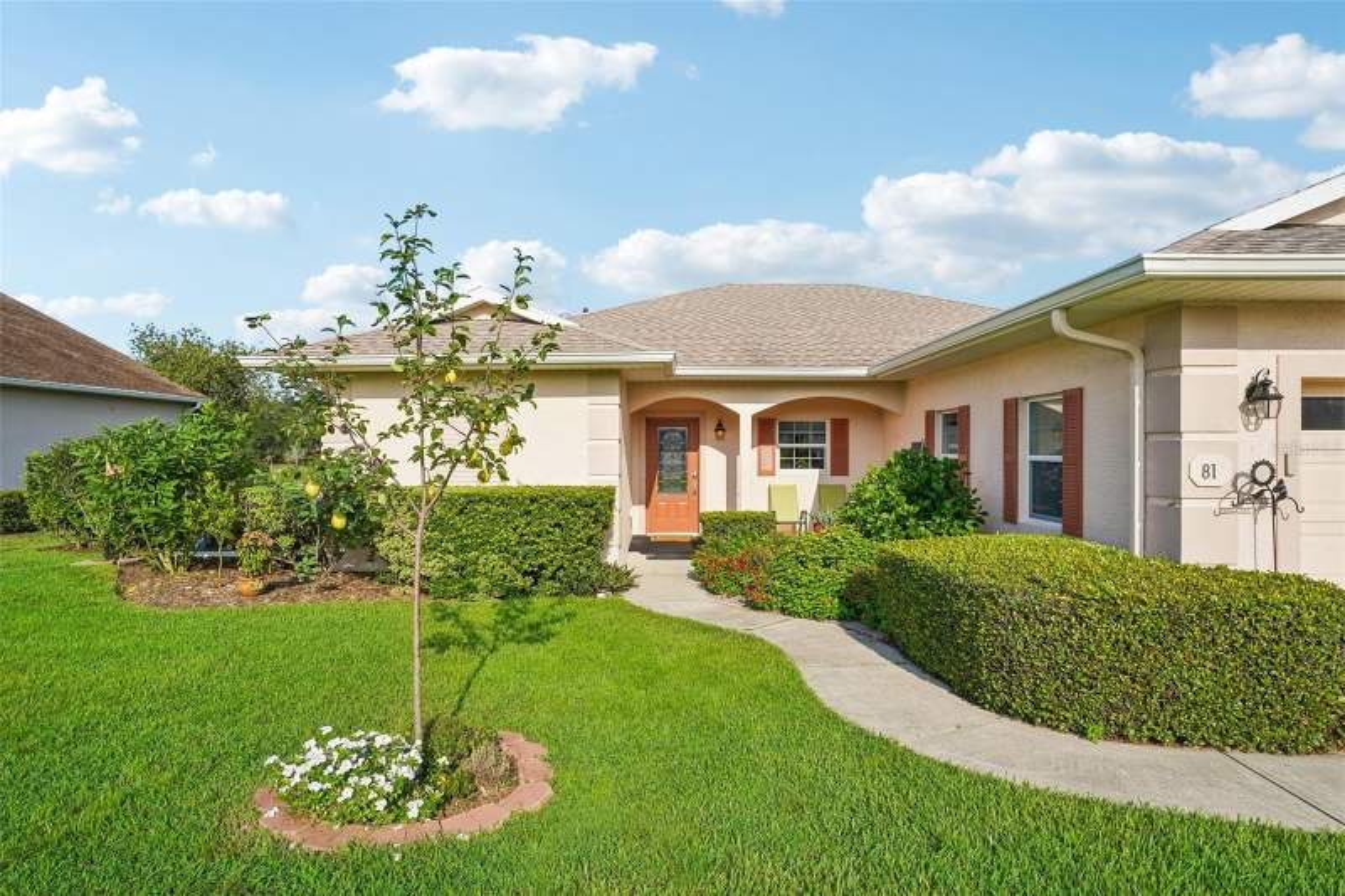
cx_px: 672
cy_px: 448
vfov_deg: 61.9
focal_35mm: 20
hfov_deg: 84.0
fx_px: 747
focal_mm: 20
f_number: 20
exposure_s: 1/40
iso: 100
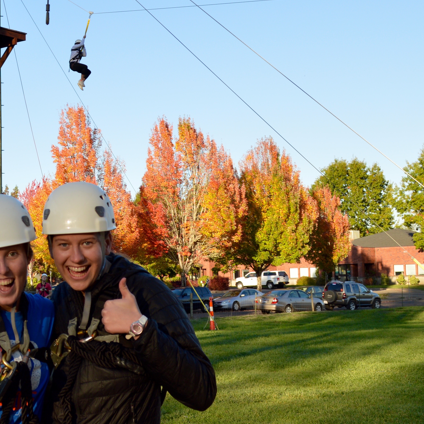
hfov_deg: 22.9
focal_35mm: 73
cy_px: 143
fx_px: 1012
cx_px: 26
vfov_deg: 23.6
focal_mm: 22
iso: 100
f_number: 7.1
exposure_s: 1/200
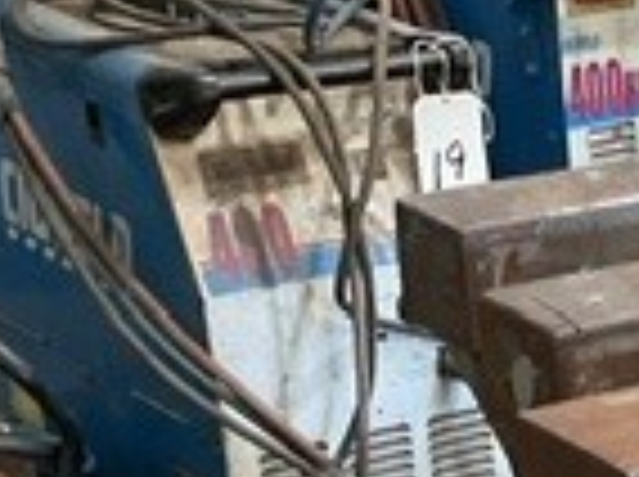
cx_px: 1400
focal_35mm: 131
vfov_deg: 10.6
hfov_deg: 12.6
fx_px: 2414
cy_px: 864
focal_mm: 3
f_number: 1.8
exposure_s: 1/60
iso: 200
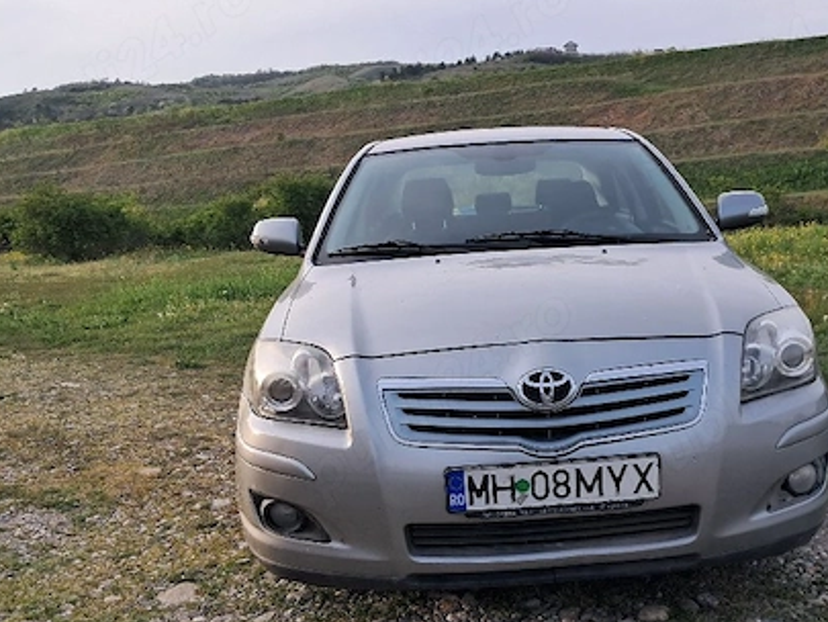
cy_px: 405
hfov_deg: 46.4
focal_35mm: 40
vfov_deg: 35.7
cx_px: 519
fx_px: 957
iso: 50
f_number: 1.8
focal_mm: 4
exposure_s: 1/169
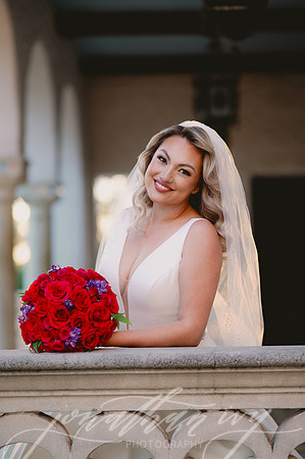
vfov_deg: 23.9
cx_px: 152
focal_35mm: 85
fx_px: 1083
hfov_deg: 16.0
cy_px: 230
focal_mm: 85
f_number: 2
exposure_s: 1/160
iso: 160
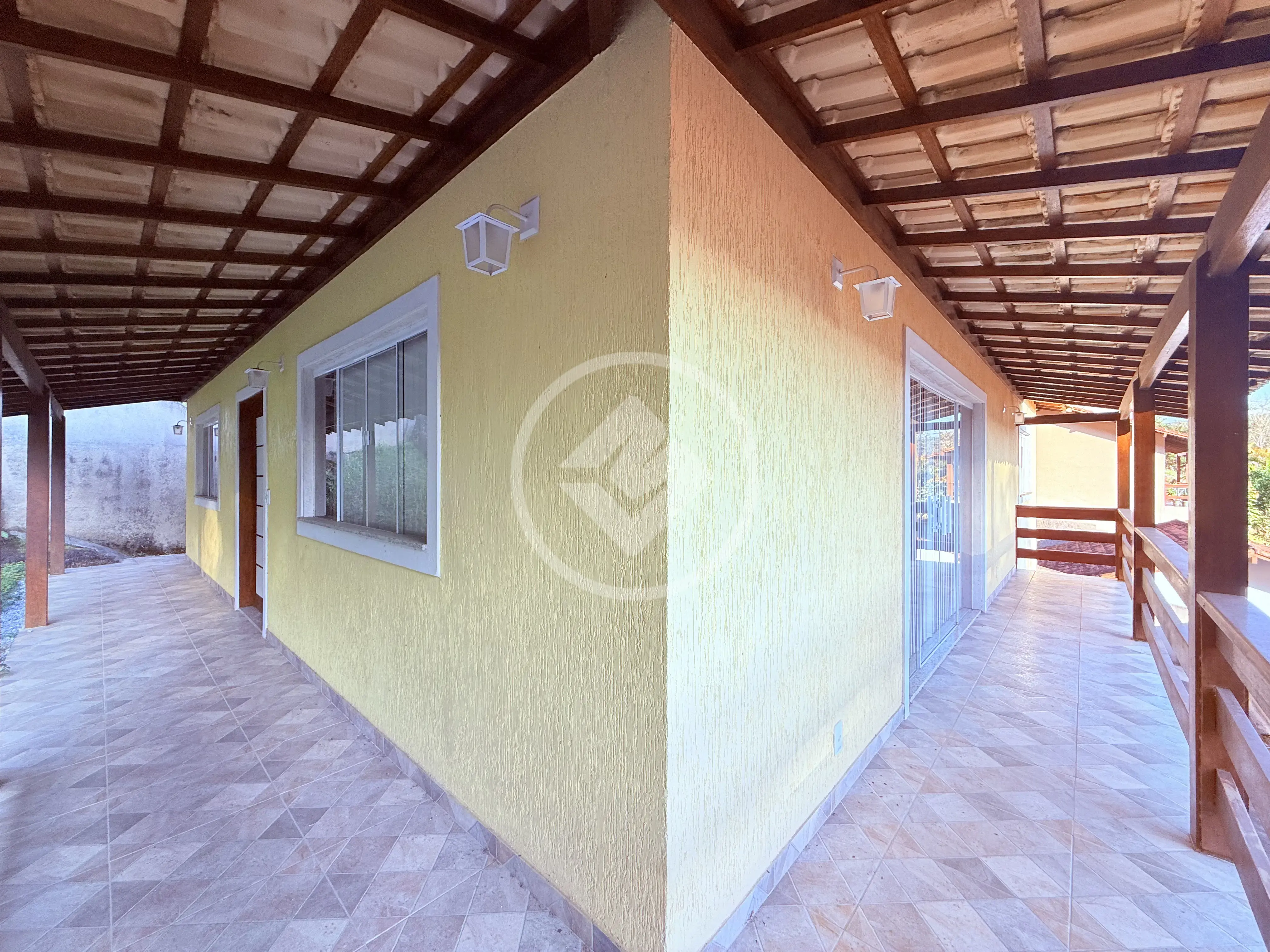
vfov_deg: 85.7
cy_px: 476
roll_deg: +0.0
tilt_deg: +0.5
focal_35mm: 14
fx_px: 514
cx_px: 635
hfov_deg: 102.1
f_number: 2.2
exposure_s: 1/186
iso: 50
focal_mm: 2.22
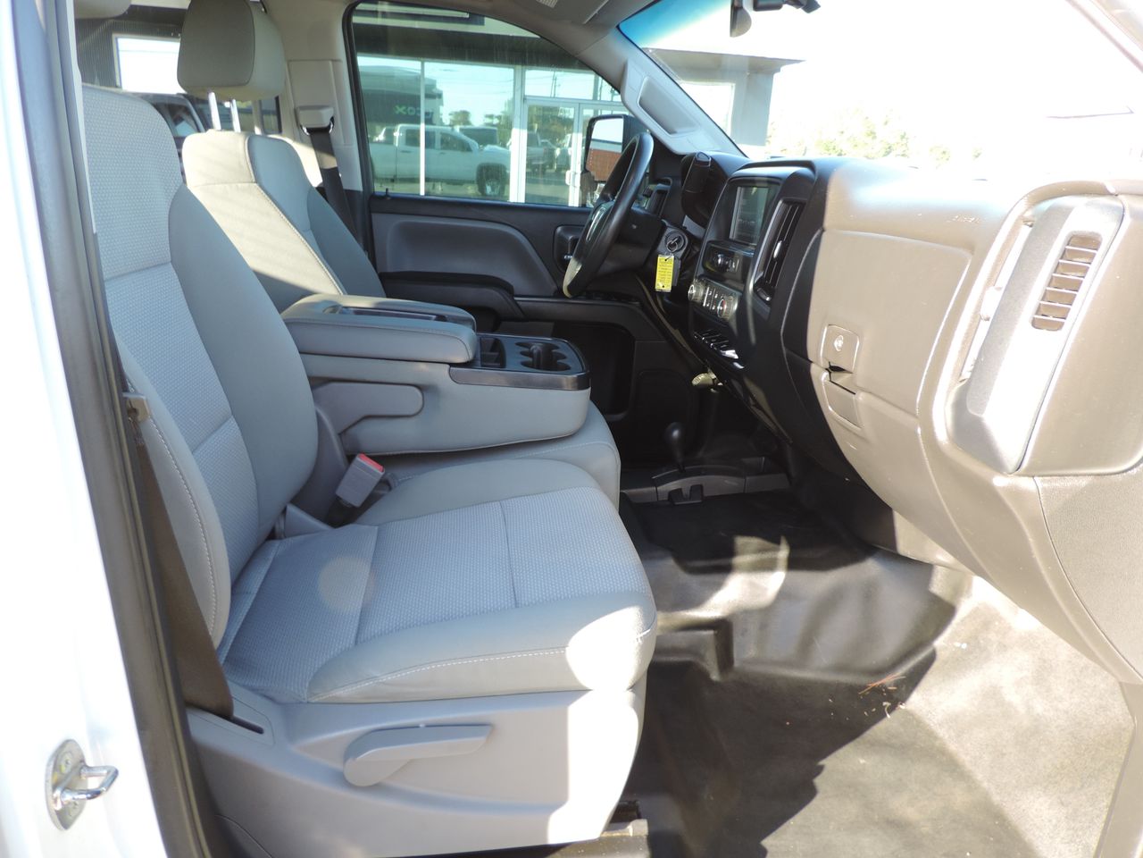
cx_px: 572
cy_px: 429
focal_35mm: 24
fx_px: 792
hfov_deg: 71.6
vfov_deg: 56.8
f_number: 3
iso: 80
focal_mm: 4.3
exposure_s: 1/40
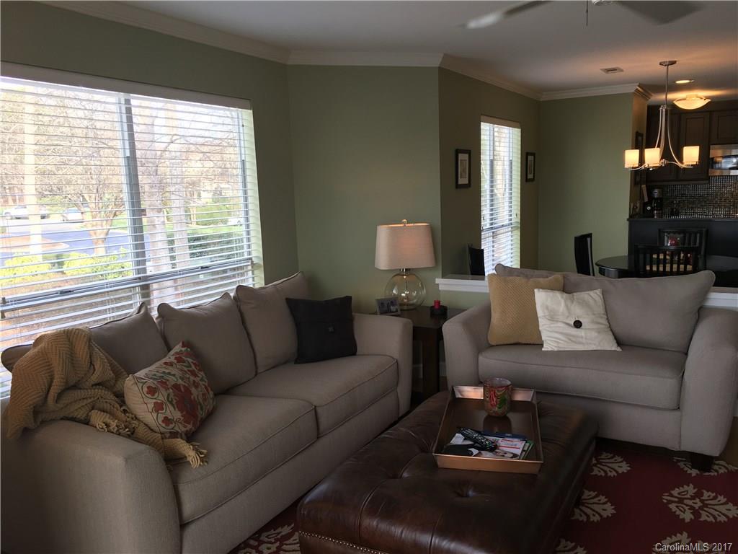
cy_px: 277
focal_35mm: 29
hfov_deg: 61.7
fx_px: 618
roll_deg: +1.7
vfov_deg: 48.2
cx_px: 369
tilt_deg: -8.2
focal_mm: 4.15
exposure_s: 1/60
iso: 32
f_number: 2.2
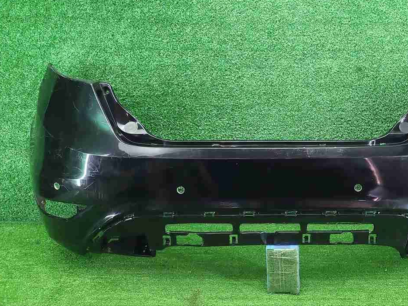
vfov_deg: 36.0
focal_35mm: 40
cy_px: 147
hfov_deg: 45.7
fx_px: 471
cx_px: 288
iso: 348
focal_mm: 5.4
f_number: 1.8
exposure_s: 1/50
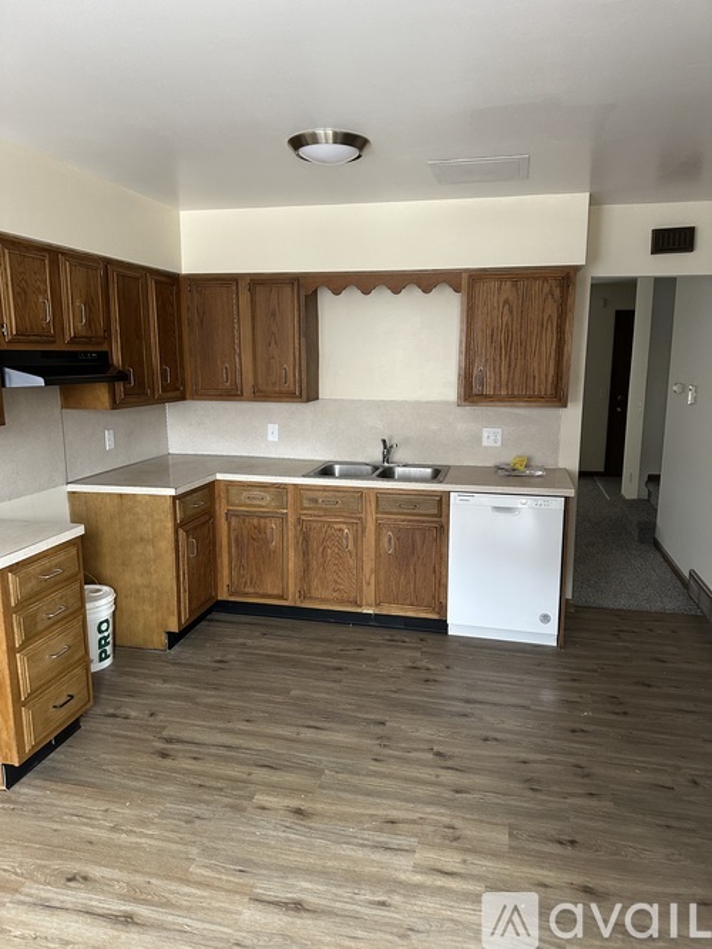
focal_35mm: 24
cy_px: 474
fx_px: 658
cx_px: 356
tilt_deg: -11.0
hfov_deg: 56.8
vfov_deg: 71.6
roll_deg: -0.9
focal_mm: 6.86
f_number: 1.78
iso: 320
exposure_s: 1/60
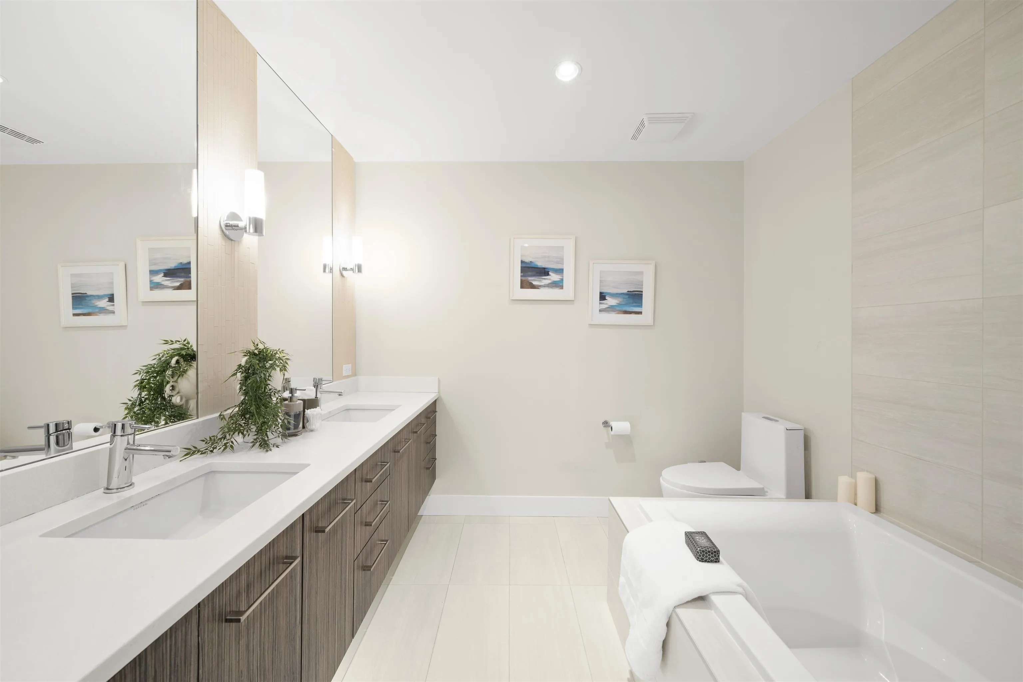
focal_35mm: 13
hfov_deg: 108.3
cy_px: 341
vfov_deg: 85.4
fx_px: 369
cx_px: 512
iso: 400
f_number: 7.1
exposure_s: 1/6
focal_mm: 13
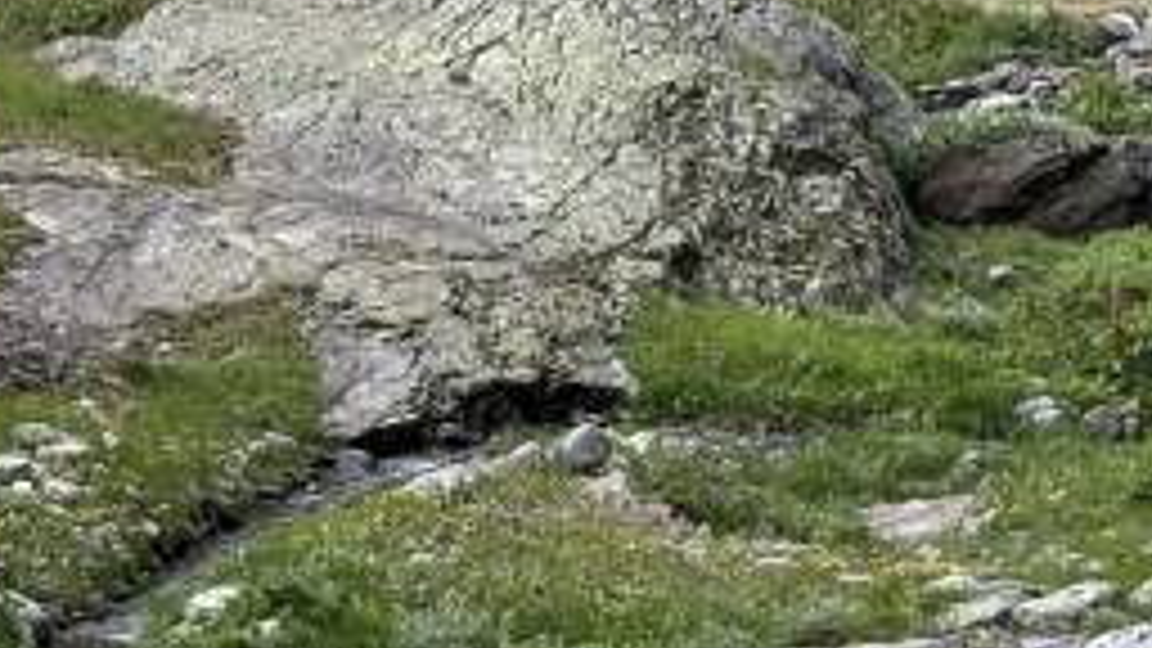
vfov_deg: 5.5
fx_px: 6751
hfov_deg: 9.7
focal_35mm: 221
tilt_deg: -12.0
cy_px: 824
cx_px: 814
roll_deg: -1.8
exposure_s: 1/673
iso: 50
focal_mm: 5.96
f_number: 1.6
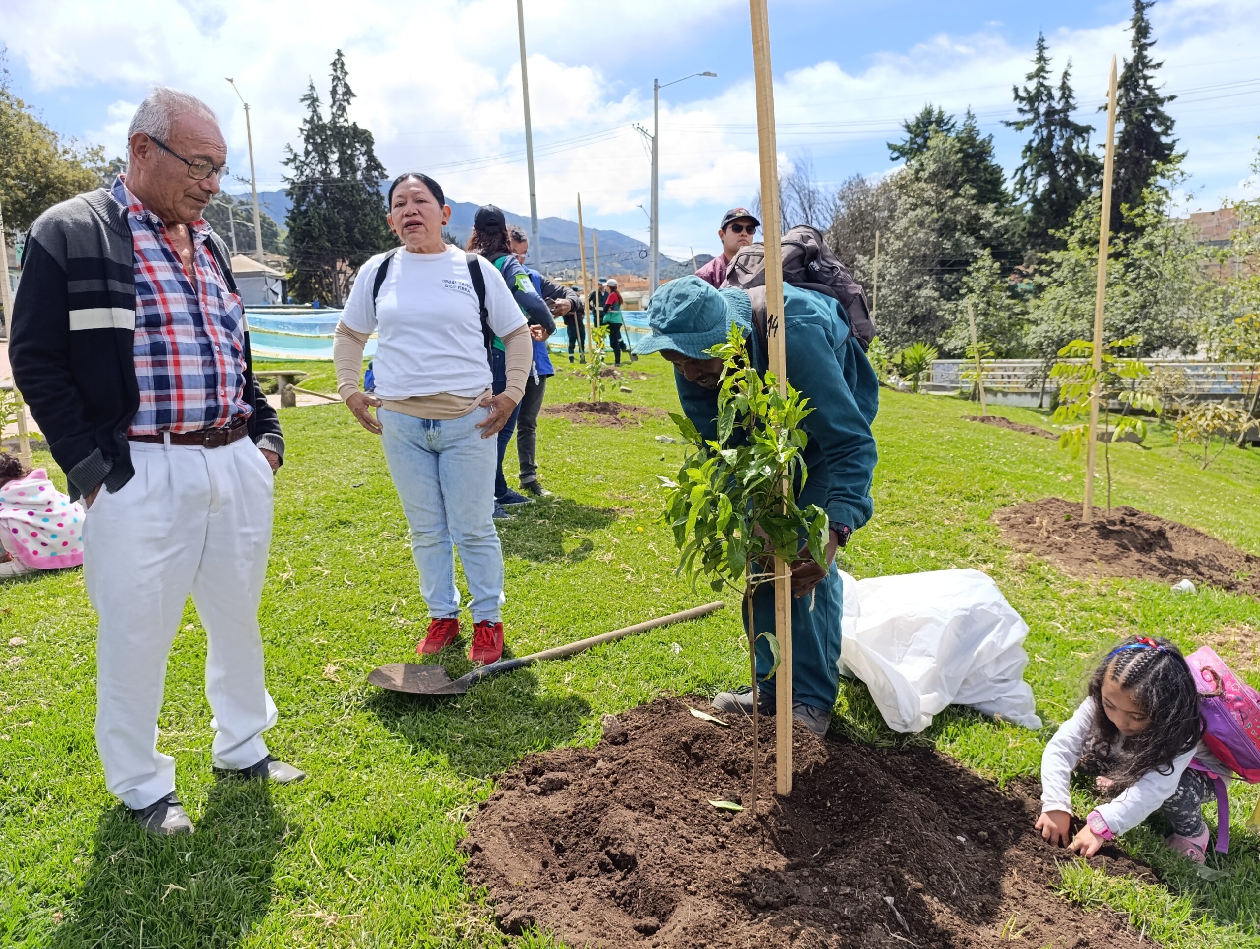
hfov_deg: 73.8
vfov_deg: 59.0
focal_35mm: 23
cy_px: 474
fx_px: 838
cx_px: 630
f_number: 1.6
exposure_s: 1/351
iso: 50
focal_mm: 6.14
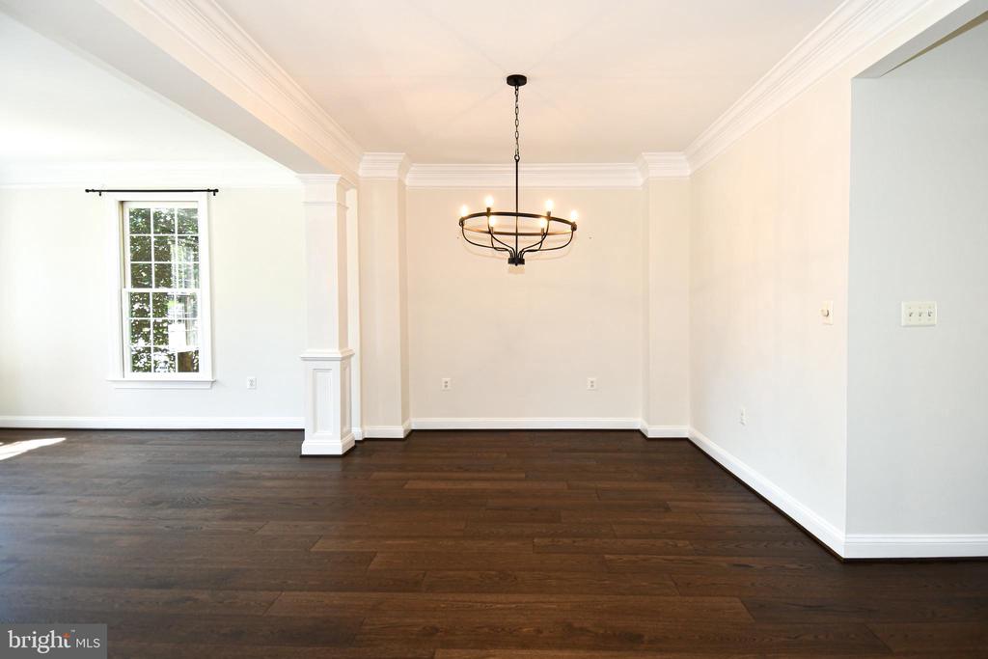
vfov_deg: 67.4
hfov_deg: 90.0
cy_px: 330
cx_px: 494
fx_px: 494
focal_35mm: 18
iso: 250
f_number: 4
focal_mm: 12
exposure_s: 1/60
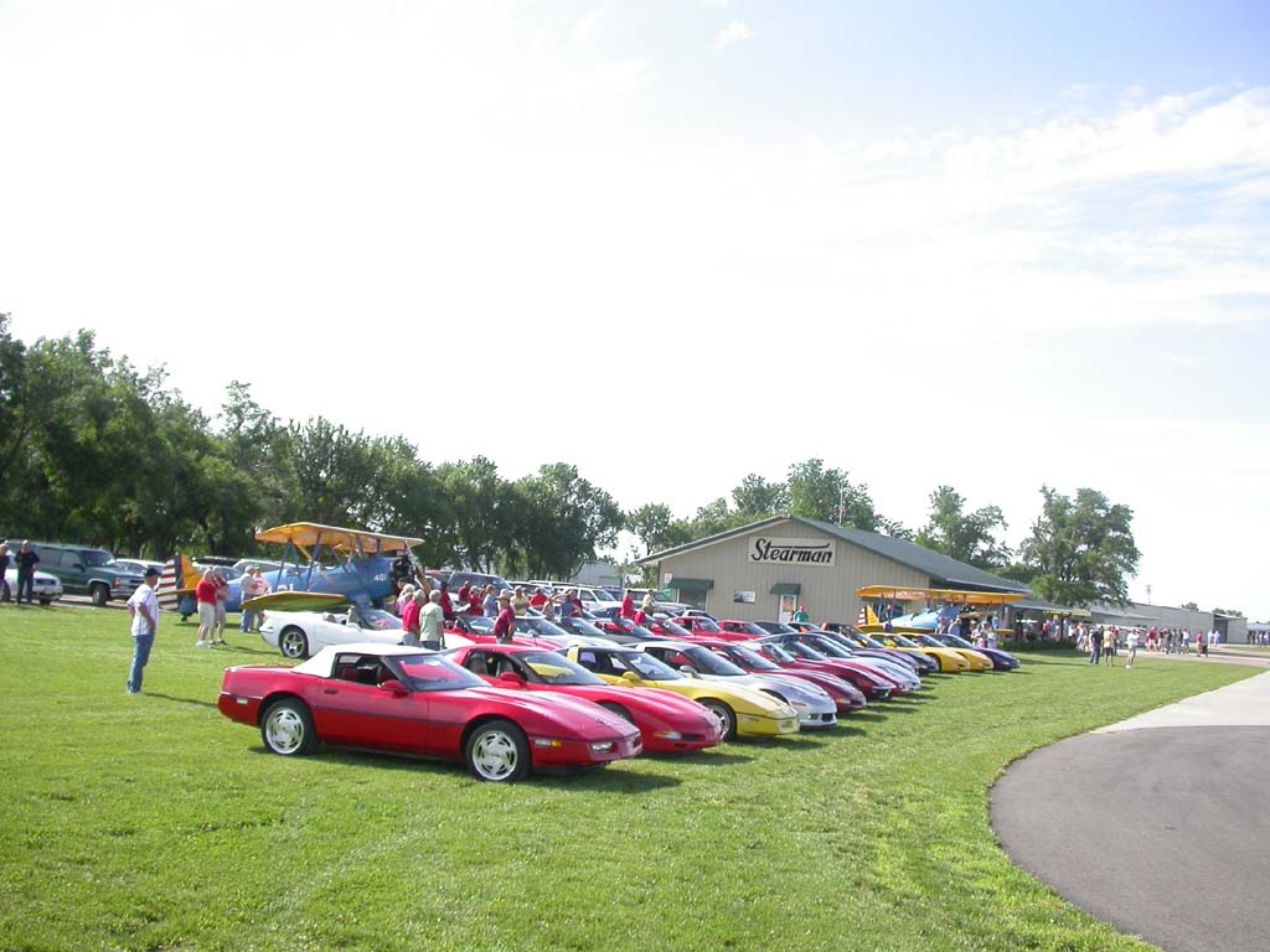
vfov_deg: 37.7
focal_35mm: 38
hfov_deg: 49.0
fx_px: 1394
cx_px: 635
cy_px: 476
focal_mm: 7.85
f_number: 2.6
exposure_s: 1/1000
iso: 100
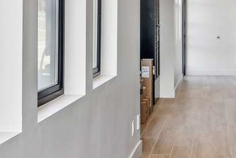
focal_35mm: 85
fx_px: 557
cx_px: 206
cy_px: 15
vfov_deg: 15.9
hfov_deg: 23.4
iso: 1600
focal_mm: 30.7
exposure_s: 1/500
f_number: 5.6
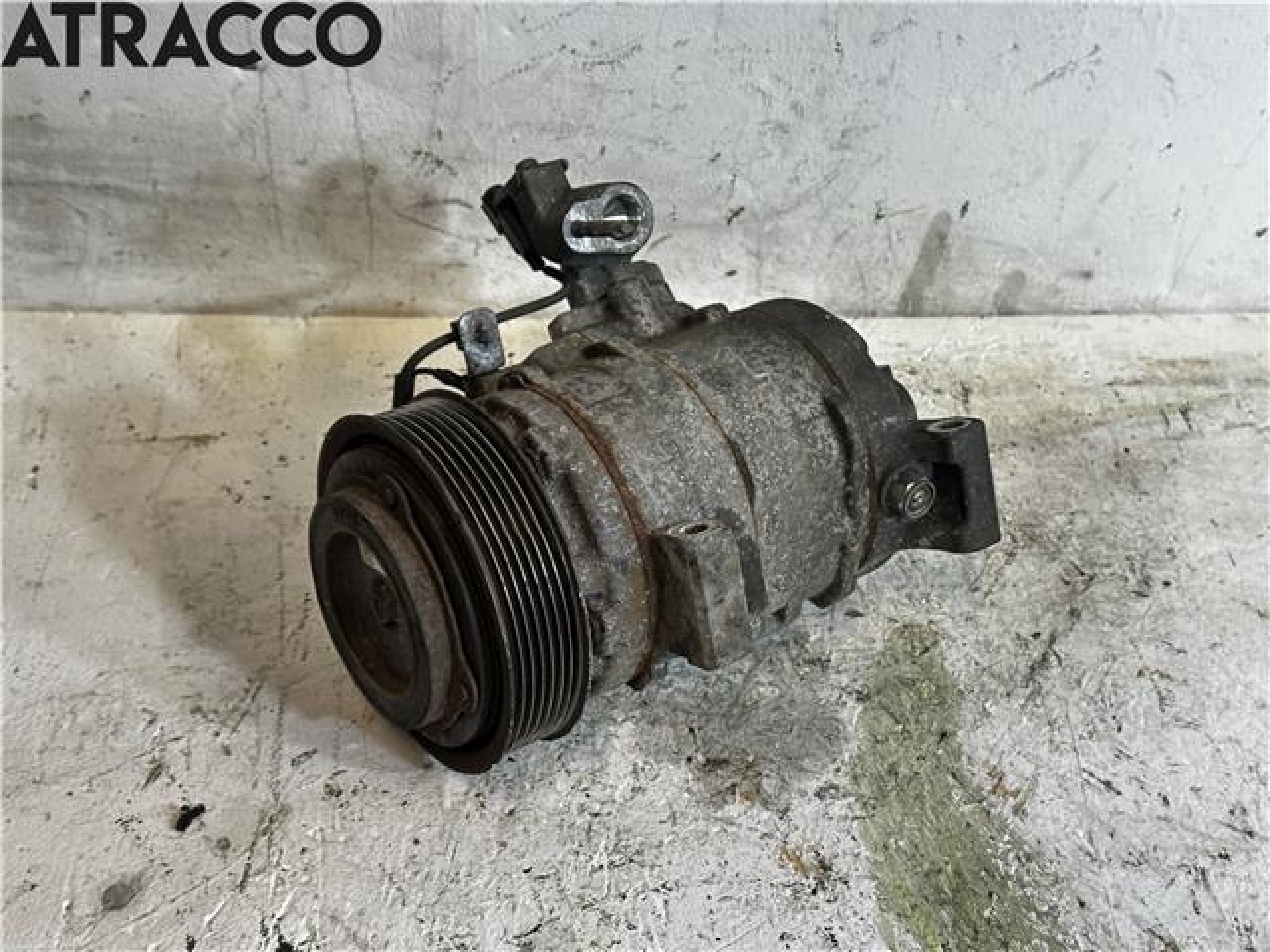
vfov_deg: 30.3
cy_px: 476
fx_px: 1761
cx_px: 635
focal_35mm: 48
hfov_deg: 39.7
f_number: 1.78
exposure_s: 1/50
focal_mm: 6.86
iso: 160
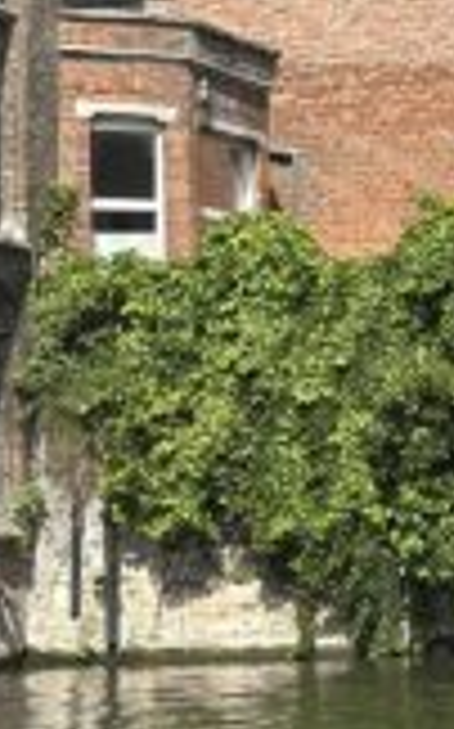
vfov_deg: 13.1
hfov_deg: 8.3
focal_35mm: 157
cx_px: 524
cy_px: -36
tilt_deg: +9.2
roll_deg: +0.7
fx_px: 3114
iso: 80
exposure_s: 1/5000
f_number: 1.78
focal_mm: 6.86
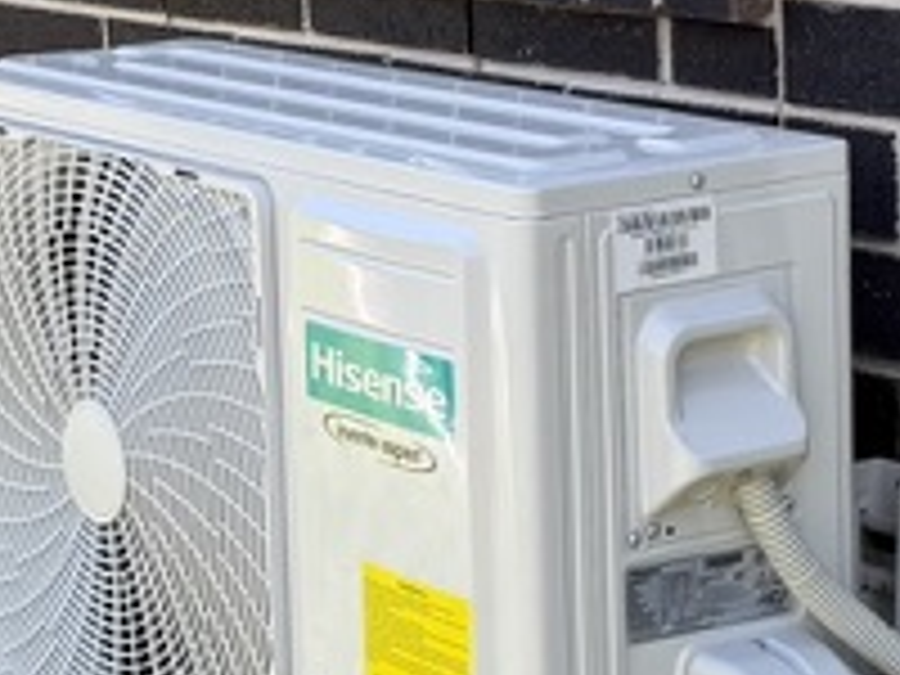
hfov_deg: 16.0
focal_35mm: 123
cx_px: 261
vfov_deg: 12.0
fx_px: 3198
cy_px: 76
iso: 80
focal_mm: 6.76
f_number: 1.78
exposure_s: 1/780
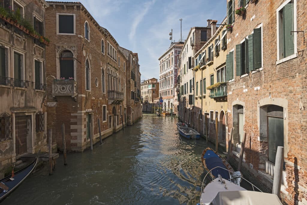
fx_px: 205
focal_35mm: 24
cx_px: 154
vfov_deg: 53.1
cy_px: 102
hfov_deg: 73.7
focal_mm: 24
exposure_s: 1/500
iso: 100
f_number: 7.1
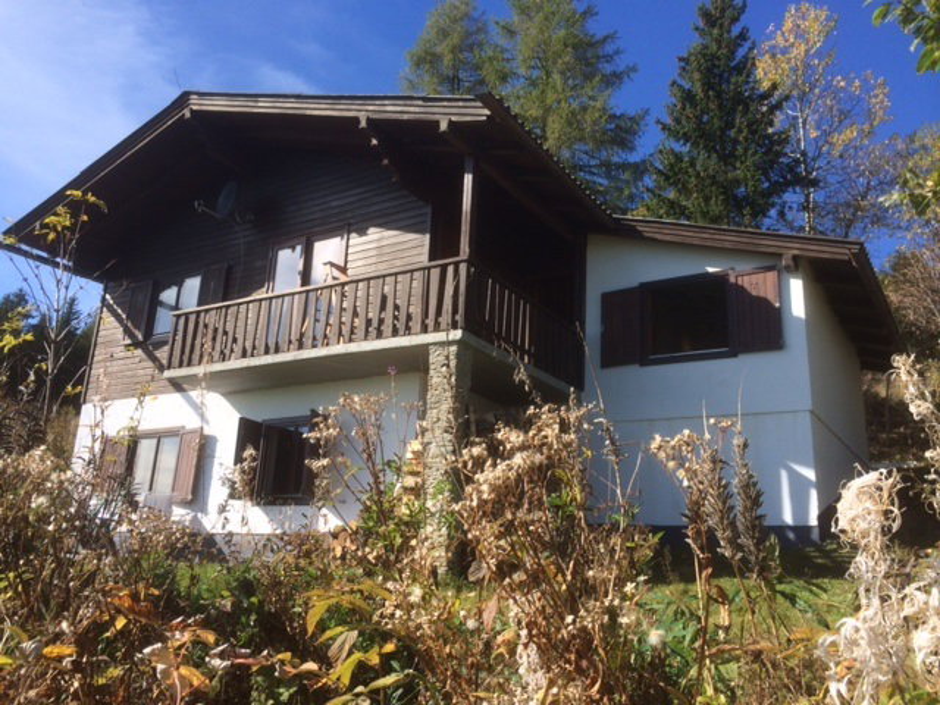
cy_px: 352
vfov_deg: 46.8
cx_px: 470
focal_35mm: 30
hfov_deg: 60.0
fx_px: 815
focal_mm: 4.12
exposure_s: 1/1244
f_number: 2.2
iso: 40
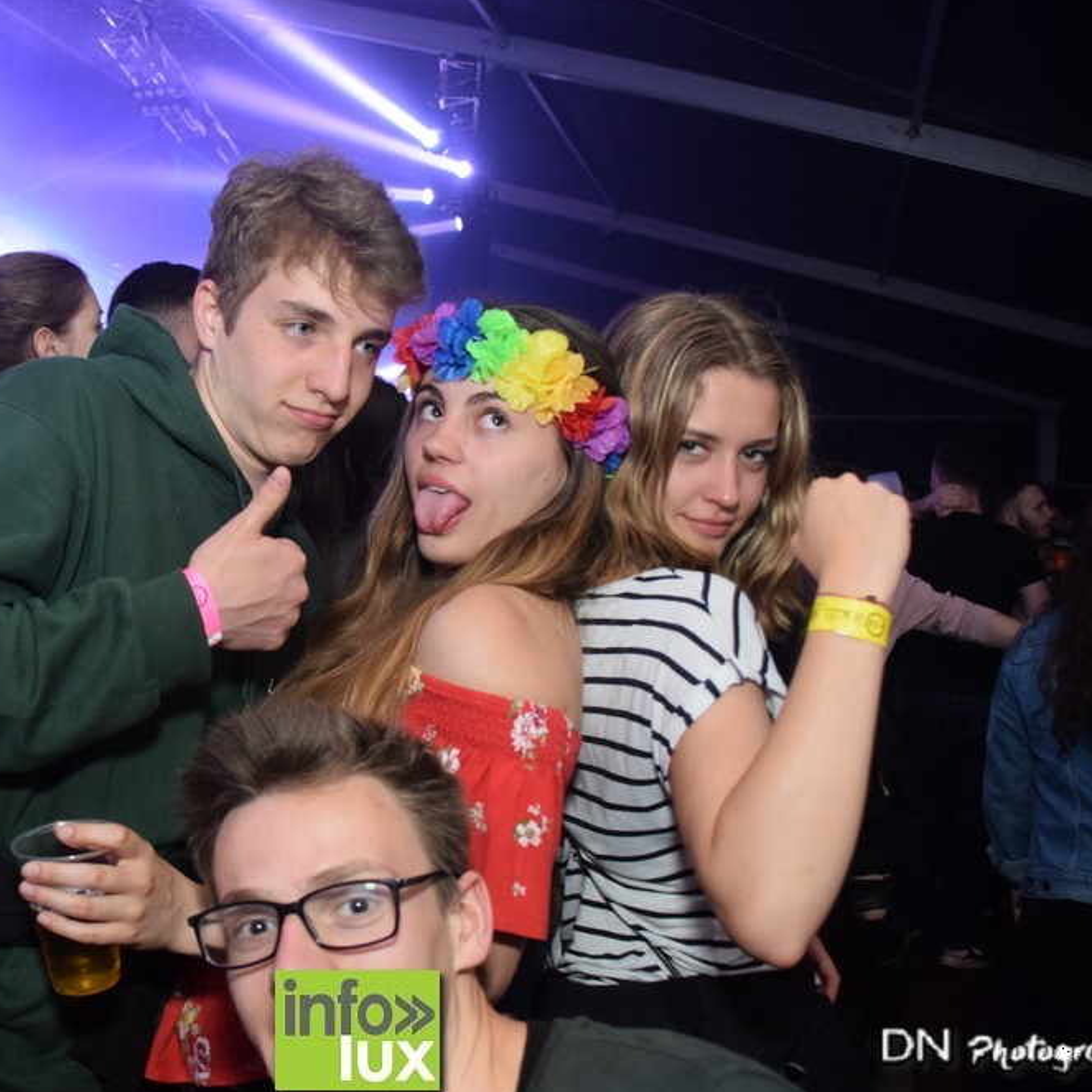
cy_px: 548
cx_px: 358
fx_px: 1249
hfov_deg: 46.4
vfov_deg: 47.2
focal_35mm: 35
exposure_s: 1/40
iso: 1600
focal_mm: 18
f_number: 3.5
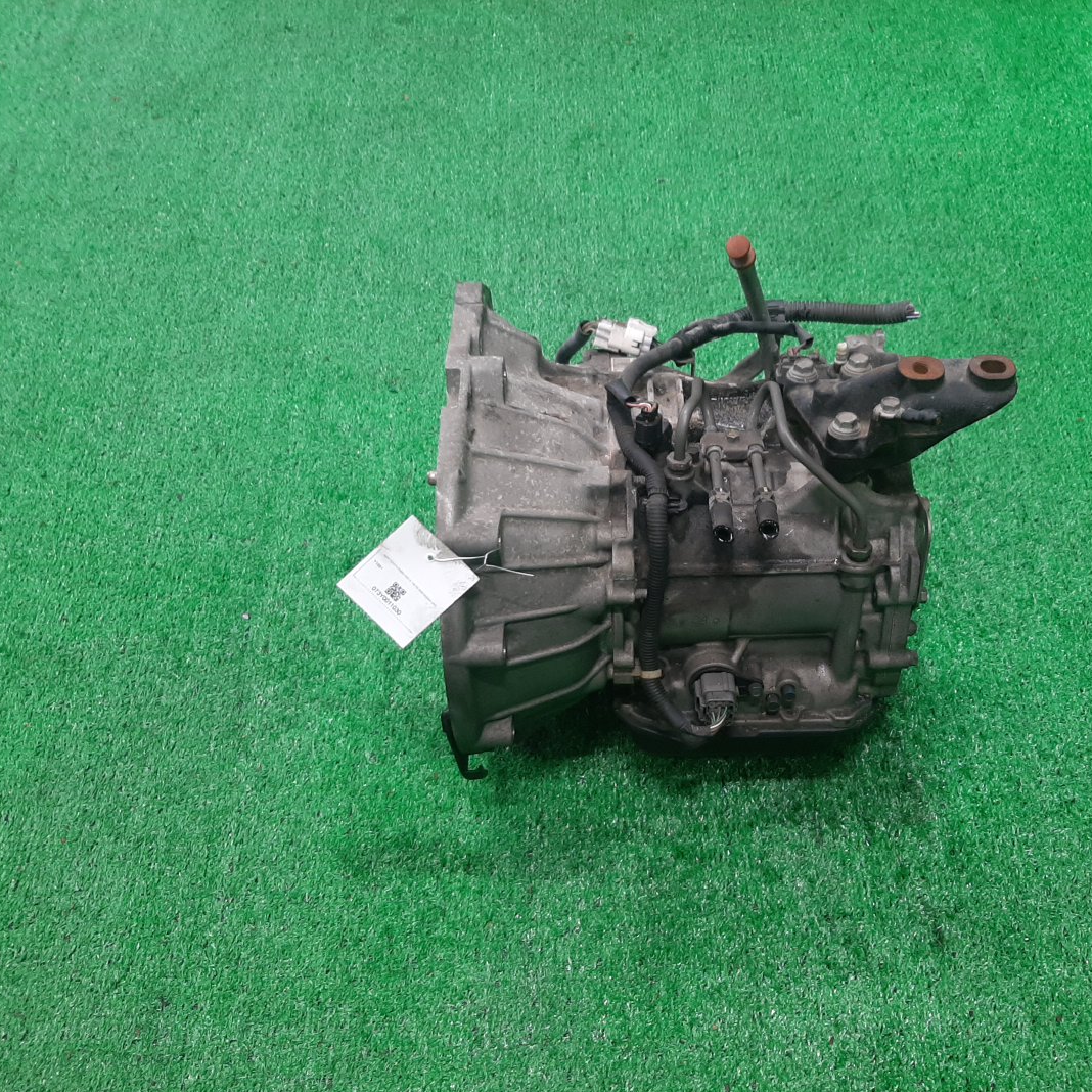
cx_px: 647
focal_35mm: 31
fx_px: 1106
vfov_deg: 52.5
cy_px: 551
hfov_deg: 52.2
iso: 96
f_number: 1.7
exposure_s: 1/50
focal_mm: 3.93
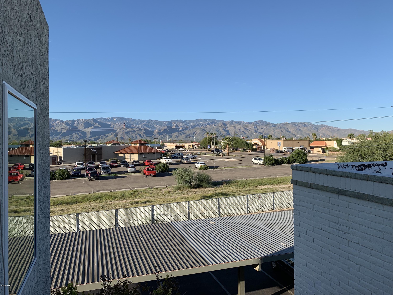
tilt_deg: -0.1
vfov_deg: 53.1
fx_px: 295
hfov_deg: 67.3
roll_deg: +0.0
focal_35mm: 26
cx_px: 196
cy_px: 148
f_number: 1.8
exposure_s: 1/1748
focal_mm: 4.25
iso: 25
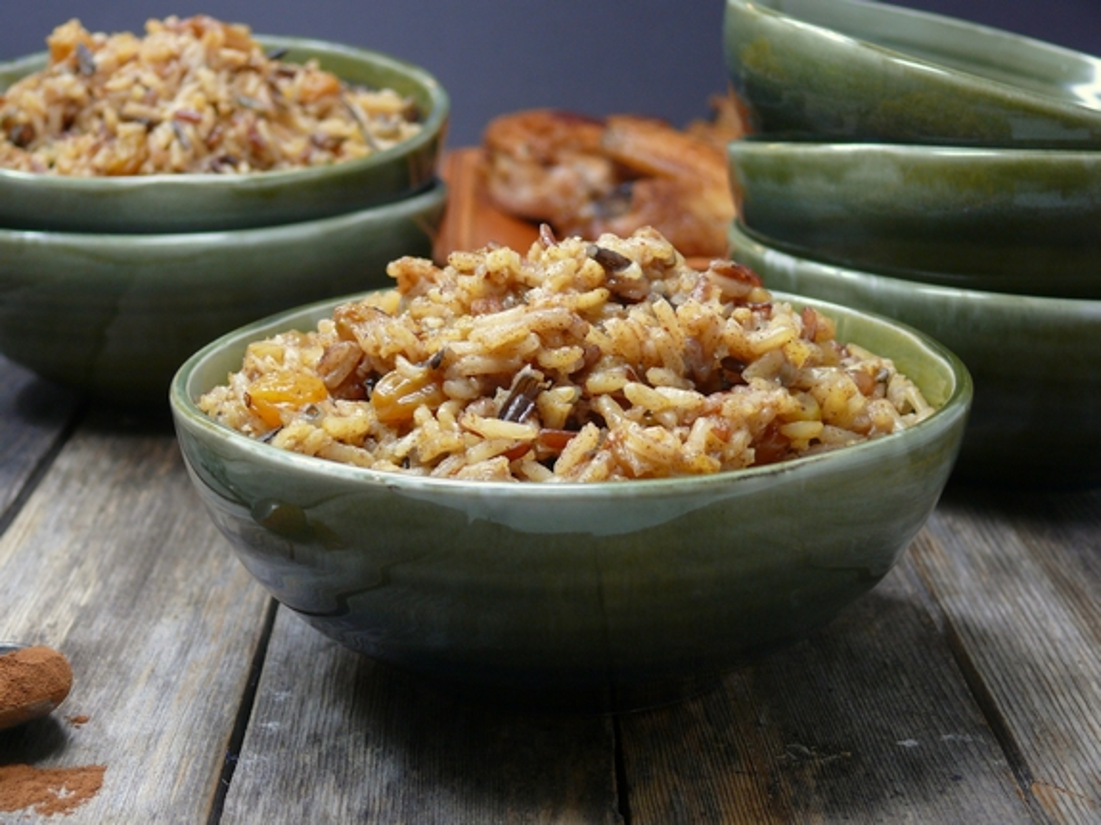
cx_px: 550
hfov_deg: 29.4
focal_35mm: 66
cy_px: 412
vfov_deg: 22.2
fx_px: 2099
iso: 125
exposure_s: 1/30
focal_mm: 13.9
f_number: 3.2
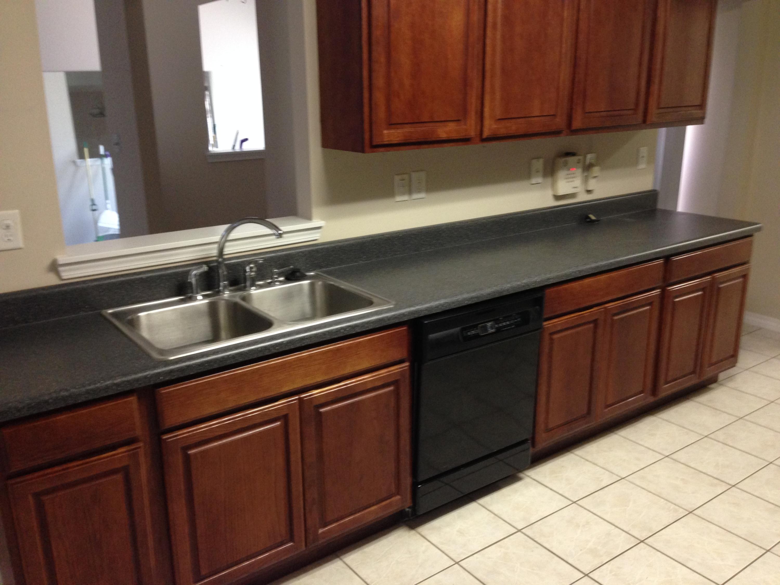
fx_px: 744
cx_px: 390
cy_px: 292
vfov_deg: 42.9
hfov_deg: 55.4
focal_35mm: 33
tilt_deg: -16.9
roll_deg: +1.6
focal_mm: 4.12
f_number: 2.4
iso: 160
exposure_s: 1/20
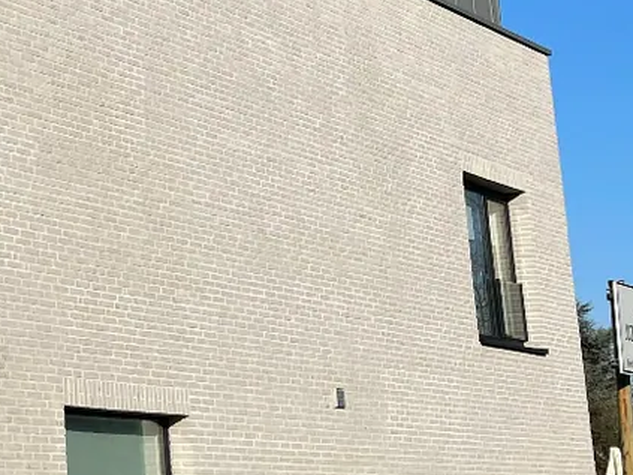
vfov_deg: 17.1
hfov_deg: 19.4
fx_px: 1572
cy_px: 121
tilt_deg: +12.6
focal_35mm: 86
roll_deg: -1.2
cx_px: -358
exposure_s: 1/4000
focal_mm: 4.2
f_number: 1.6
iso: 32
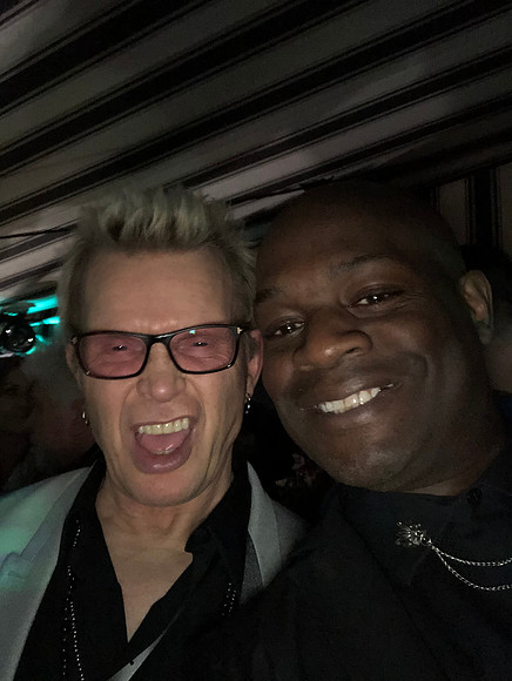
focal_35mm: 32
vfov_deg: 56.8
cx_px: 256
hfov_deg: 44.2
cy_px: 340
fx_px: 630
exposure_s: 1/16
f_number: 2.2
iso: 500
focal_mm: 2.87
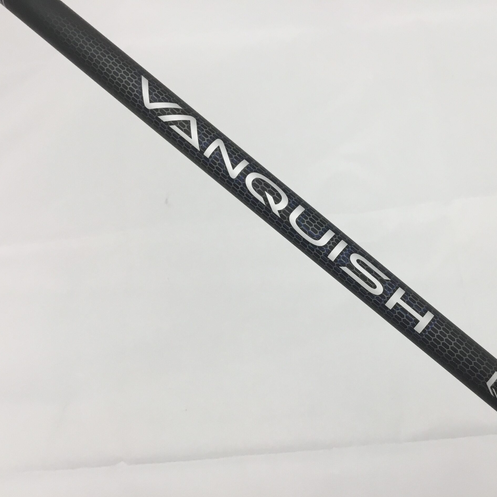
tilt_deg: -66.4
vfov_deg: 44.9
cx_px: 315
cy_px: 251
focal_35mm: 37
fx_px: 601
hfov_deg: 44.5
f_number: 2.4
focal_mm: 3.3
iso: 32
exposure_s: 1/33
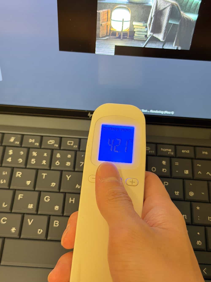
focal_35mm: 48
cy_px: 141
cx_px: 106
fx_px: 390
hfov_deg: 30.3
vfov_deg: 39.7
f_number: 1.8
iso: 800
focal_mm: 6.8
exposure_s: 1/24
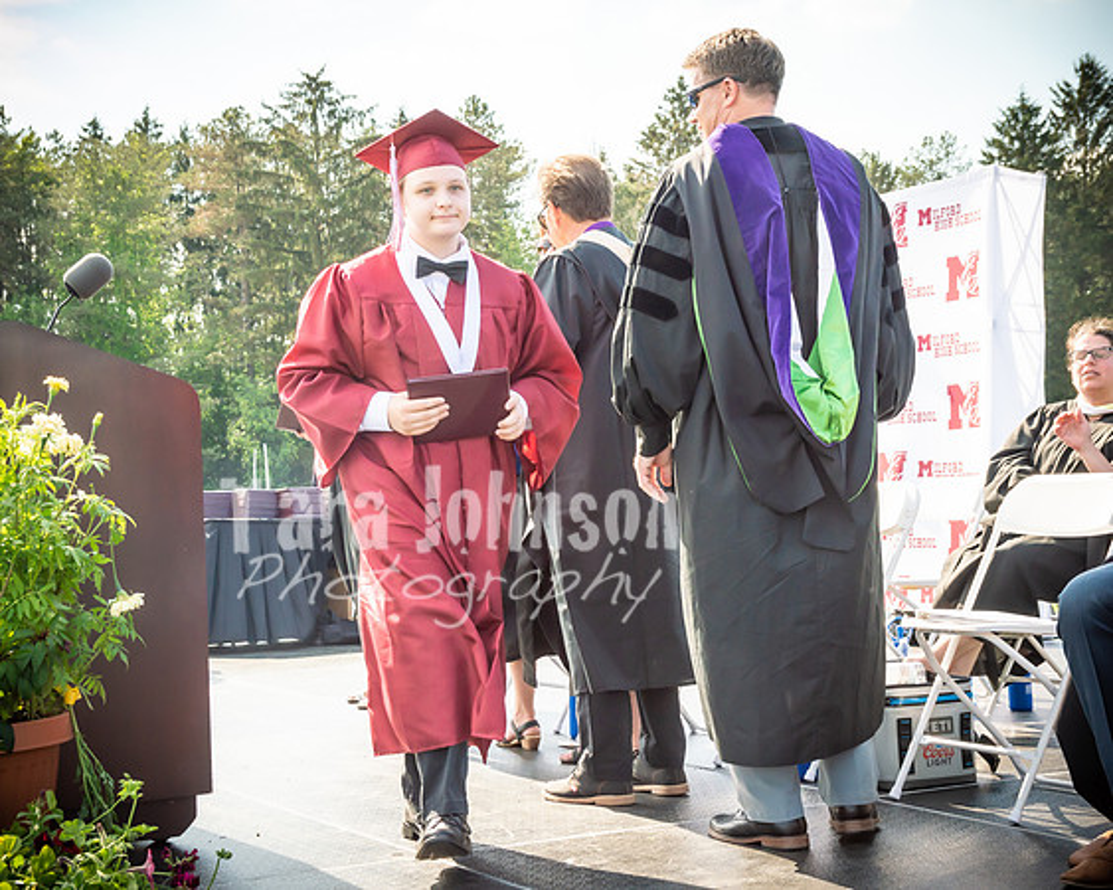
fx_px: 1894
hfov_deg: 32.7
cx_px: 556
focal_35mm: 58
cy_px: 445
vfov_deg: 26.4
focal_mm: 34
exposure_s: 1/500
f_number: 7.1
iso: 200
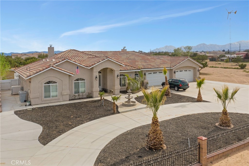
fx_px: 194
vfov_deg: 46.4
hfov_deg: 65.5
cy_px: 83
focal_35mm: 28
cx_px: 124
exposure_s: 1/500
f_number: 5.6
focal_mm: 10.26
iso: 100
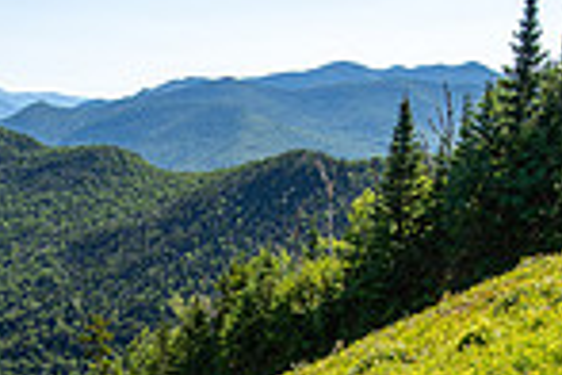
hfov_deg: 31.6
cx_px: 187
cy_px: 494
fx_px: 983
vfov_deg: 19.8
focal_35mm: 63
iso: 100
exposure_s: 1/500
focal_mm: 16
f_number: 5
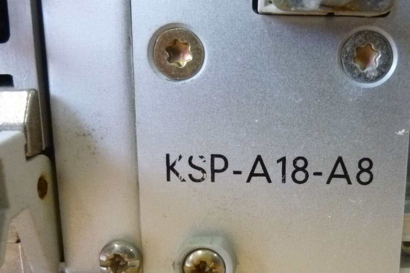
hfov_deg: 42.7
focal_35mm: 45
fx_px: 513
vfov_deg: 29.7
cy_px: 178
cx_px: 291
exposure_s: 1/25
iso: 400
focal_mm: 4.5
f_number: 3.1
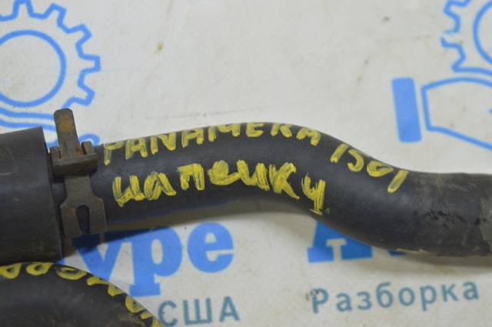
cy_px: 164
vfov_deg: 18.1
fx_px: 1024
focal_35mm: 75
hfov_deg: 27.0
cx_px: 246
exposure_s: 1/20
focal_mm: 50
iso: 400
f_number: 5.6
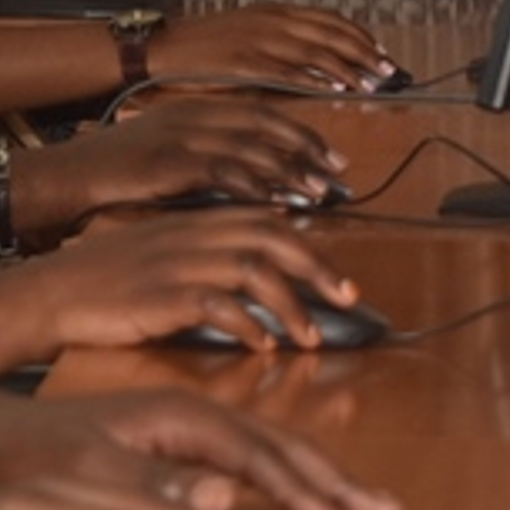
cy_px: -481
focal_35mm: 461
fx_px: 7681
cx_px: -201
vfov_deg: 3.8
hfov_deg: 3.8
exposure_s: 1/60
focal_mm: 55
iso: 160
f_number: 5.6
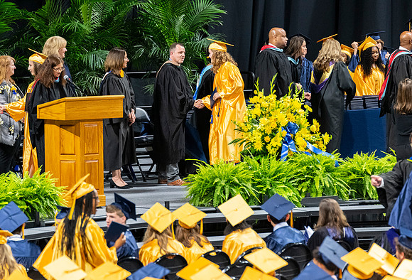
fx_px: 3258
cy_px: 120
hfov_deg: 7.2
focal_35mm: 283
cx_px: 157
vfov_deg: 4.9
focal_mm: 190
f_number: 4
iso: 2000
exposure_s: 1/200
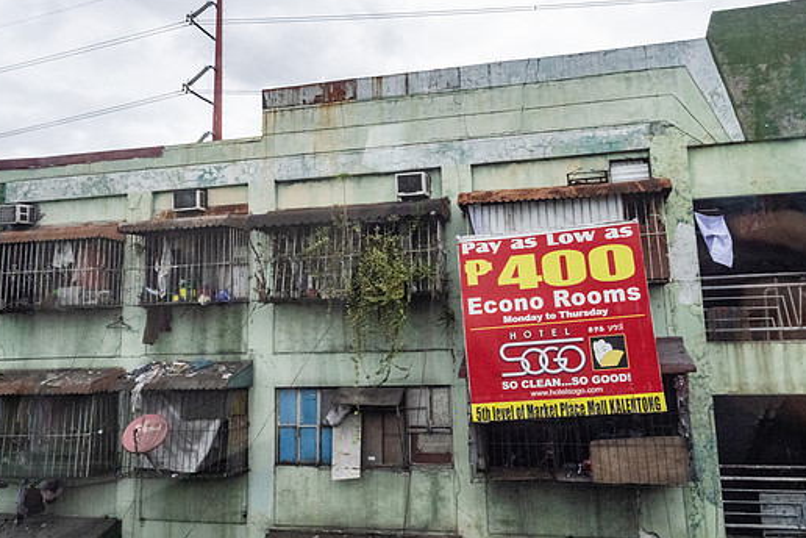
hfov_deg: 67.3
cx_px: 431
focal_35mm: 27
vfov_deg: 47.8
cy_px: 239
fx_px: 604
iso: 11400
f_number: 8
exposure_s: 1/1000
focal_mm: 24
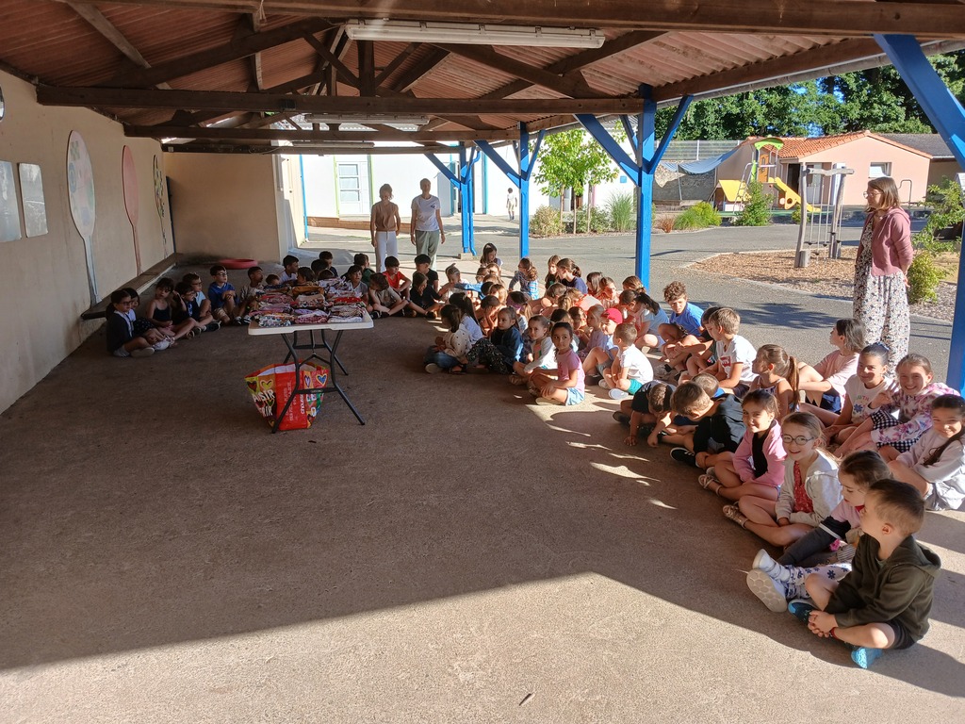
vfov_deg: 53.1
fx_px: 725
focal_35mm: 26
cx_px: 482
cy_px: 362
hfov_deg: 67.3
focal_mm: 3.98
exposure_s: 1/197
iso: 20
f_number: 1.8
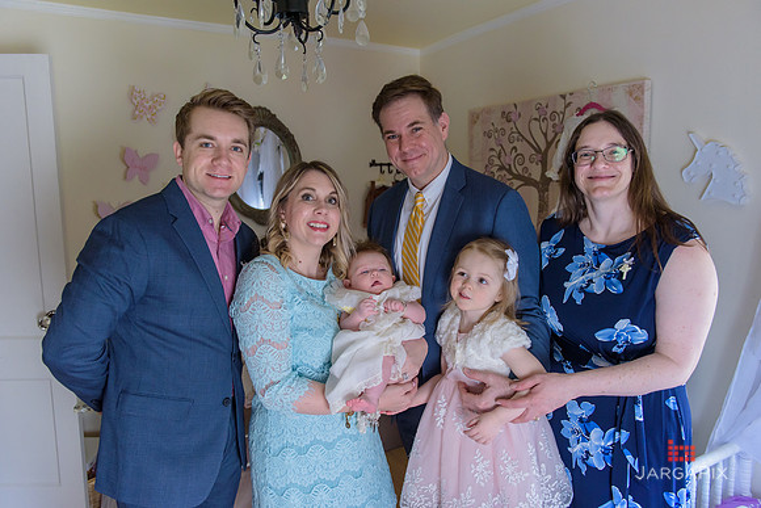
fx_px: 550
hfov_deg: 69.4
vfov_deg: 49.6
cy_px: 254
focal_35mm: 26
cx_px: 380
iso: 1600
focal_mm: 26
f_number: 3.2
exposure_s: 1/125
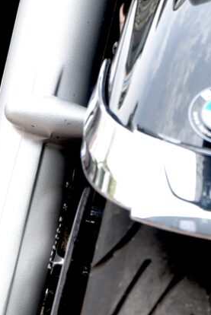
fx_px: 3034
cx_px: 390
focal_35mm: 346
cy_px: -232
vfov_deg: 5.9
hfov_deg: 3.9
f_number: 4.5
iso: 100
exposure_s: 1/80
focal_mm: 56
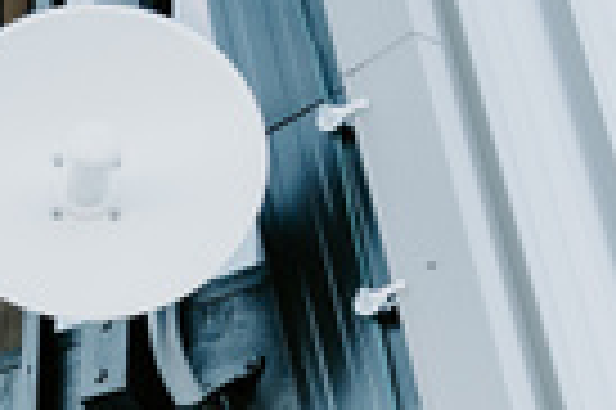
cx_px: -346
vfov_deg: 10.6
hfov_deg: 15.6
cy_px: 768
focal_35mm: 120
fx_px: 2051
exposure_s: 1/640
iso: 320
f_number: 2.8
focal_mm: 16
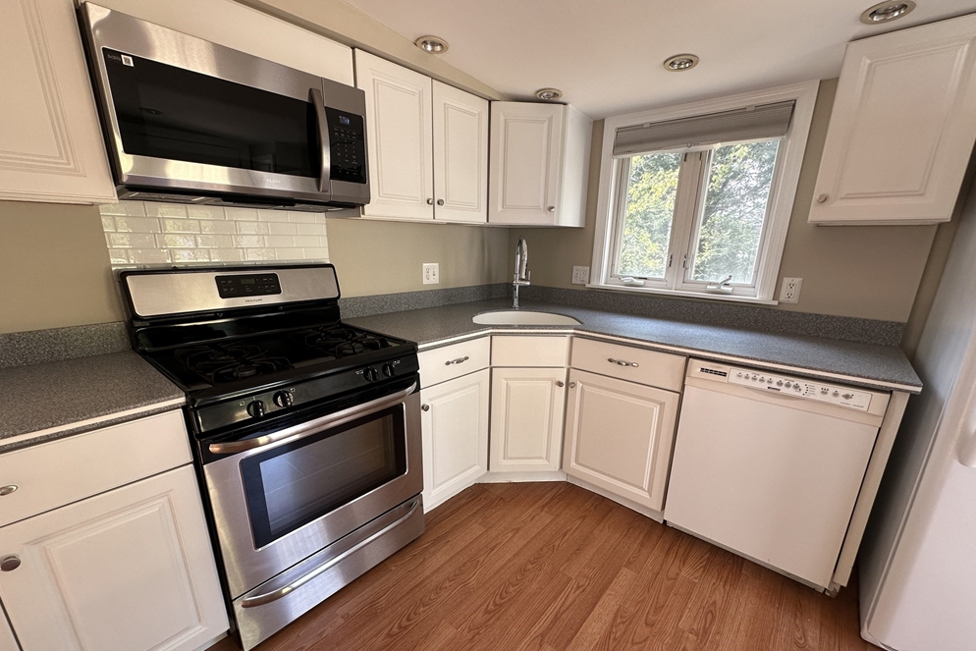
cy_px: 359
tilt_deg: -15.9
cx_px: 490
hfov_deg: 100.4
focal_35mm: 15
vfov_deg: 77.1
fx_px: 407
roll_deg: -0.7
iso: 100
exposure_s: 1/99
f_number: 2.2
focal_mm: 2.22
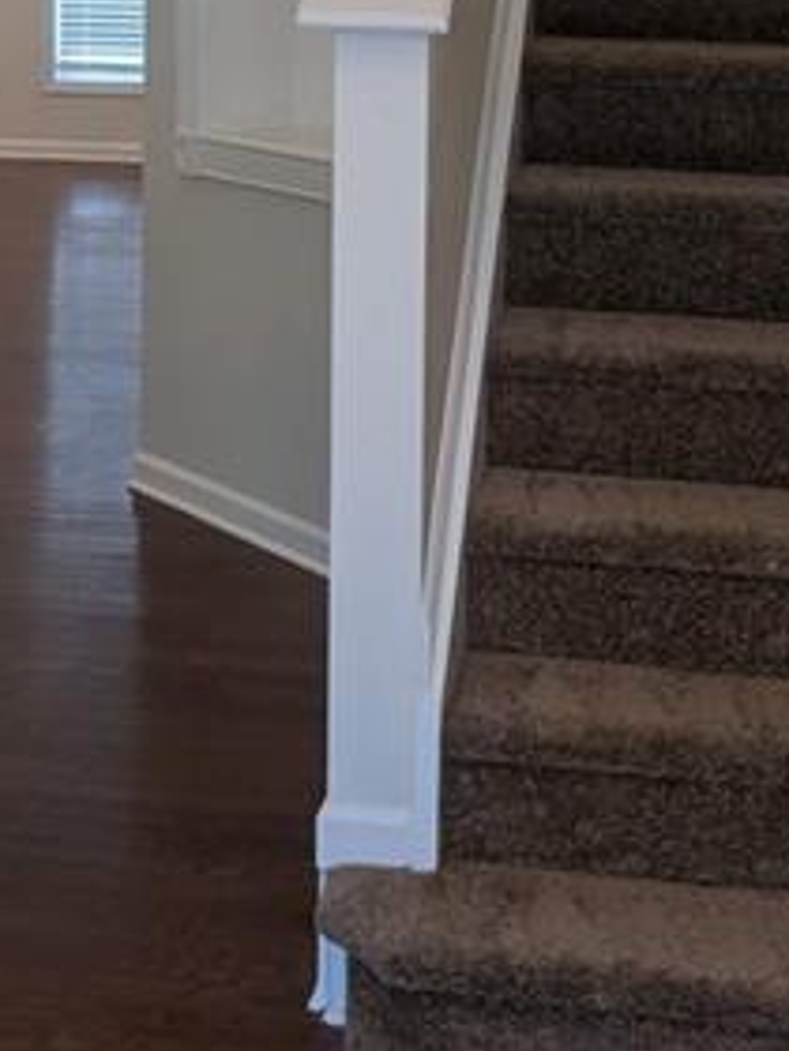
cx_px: 271
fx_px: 2249
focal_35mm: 74
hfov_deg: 19.8
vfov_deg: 25.2
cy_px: 34
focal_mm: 4.38
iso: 74
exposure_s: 1/40
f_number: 1.73
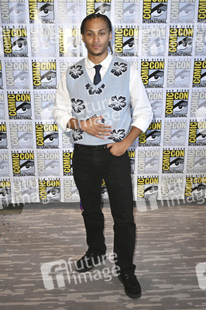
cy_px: 155
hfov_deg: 37.8
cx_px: 103
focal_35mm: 35
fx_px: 301
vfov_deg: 54.5
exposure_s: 1/250
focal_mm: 35
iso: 2000
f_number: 6.3
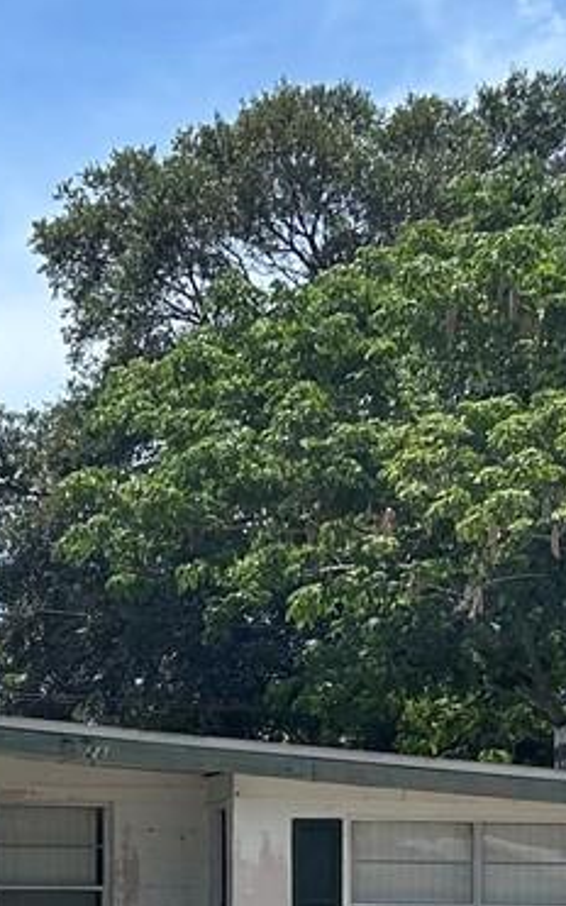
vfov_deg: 17.2
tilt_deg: +0.8
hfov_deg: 10.9
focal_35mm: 119
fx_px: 2936
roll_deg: +0.0
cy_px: 860
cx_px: 44
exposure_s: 1/4831
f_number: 1.5
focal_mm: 5.7
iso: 50
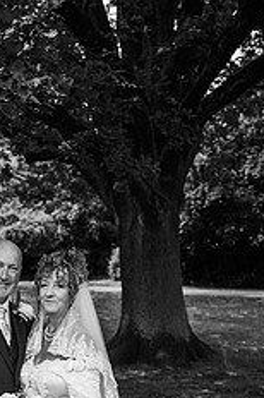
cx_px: 45
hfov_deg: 19.7
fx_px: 750
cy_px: 367
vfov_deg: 28.4
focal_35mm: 68
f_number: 2.8
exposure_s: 1/800
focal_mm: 35
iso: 100
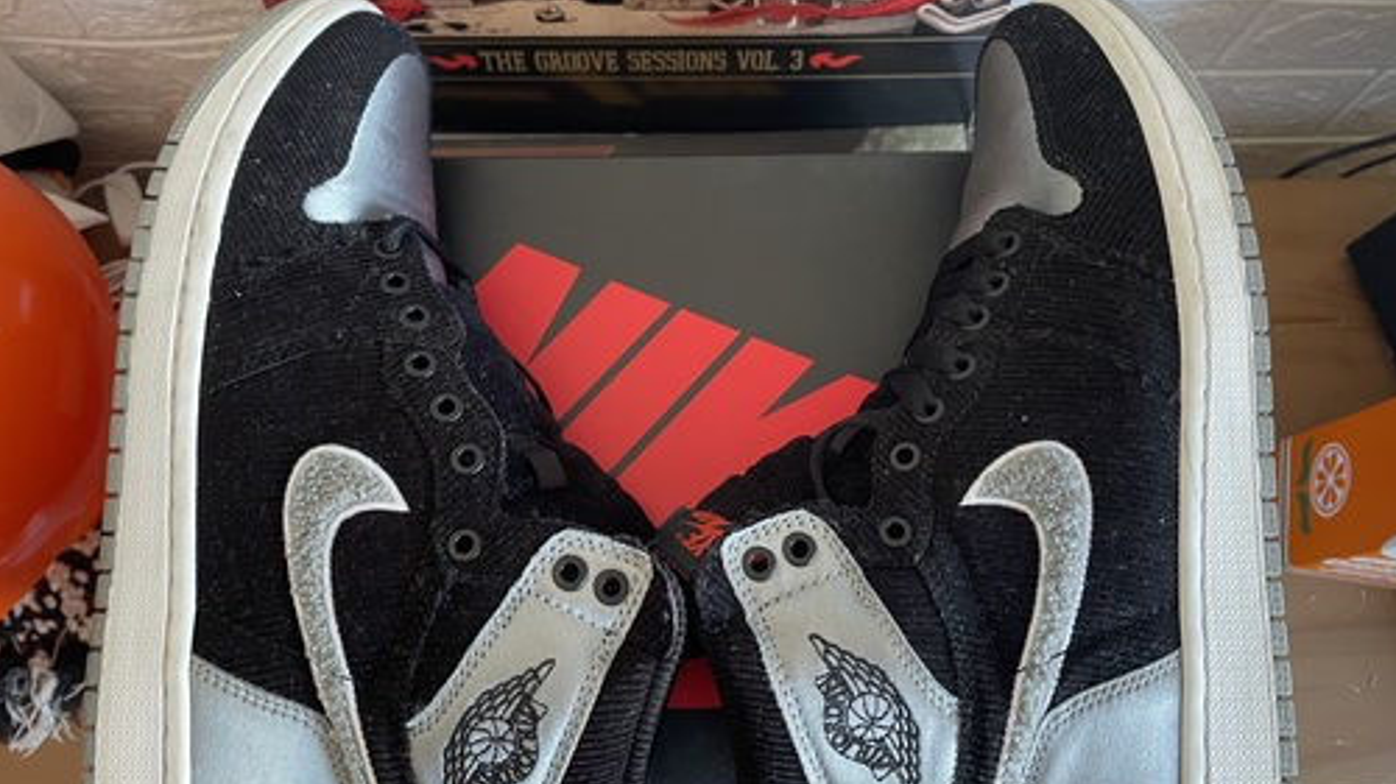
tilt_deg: -75.3
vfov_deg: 40.1
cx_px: 690
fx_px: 1073
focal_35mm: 29
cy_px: 413
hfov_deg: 66.1
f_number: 1.6
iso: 250
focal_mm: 4.2
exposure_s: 1/60
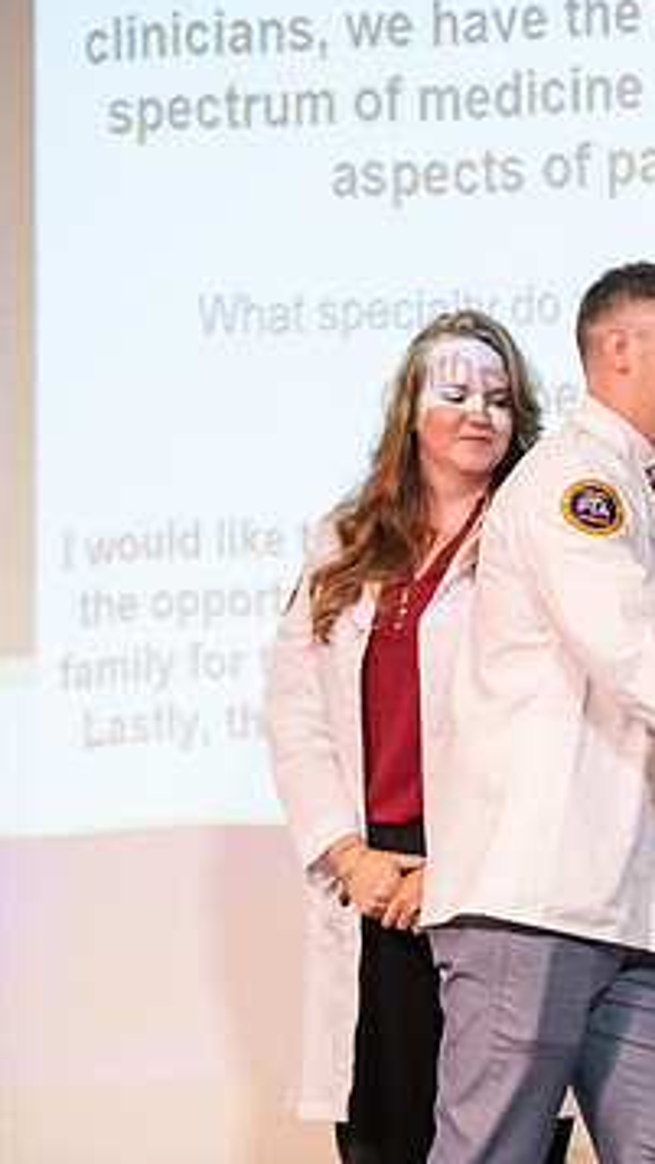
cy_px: 543
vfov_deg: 10.6
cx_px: 727
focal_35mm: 204
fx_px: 6294
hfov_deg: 5.9
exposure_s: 1/200
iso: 4000
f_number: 3.2
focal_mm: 120
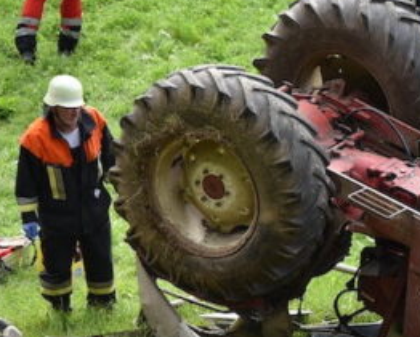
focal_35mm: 508
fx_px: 6319
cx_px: 518
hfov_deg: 3.8
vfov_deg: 3.1
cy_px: 143
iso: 640
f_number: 4
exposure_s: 1/1000
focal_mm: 185
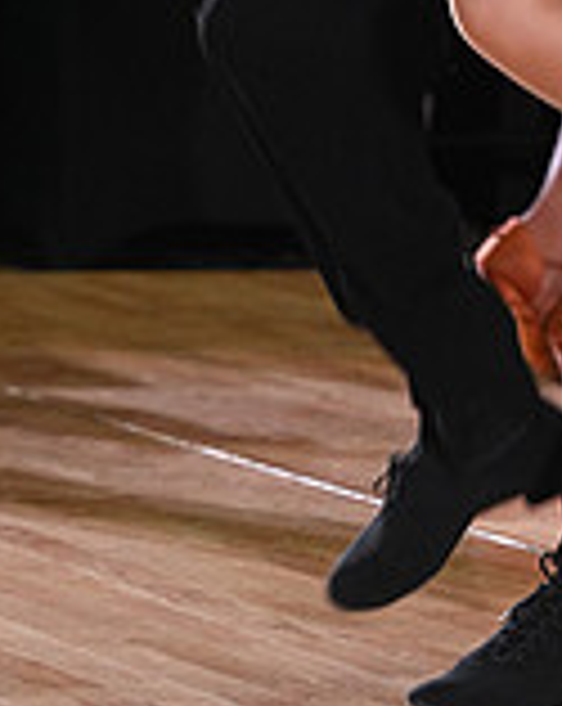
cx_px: 677
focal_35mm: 514
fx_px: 10718
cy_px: -292
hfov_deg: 3.0
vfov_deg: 3.8
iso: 2500
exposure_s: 1/200
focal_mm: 148
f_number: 5
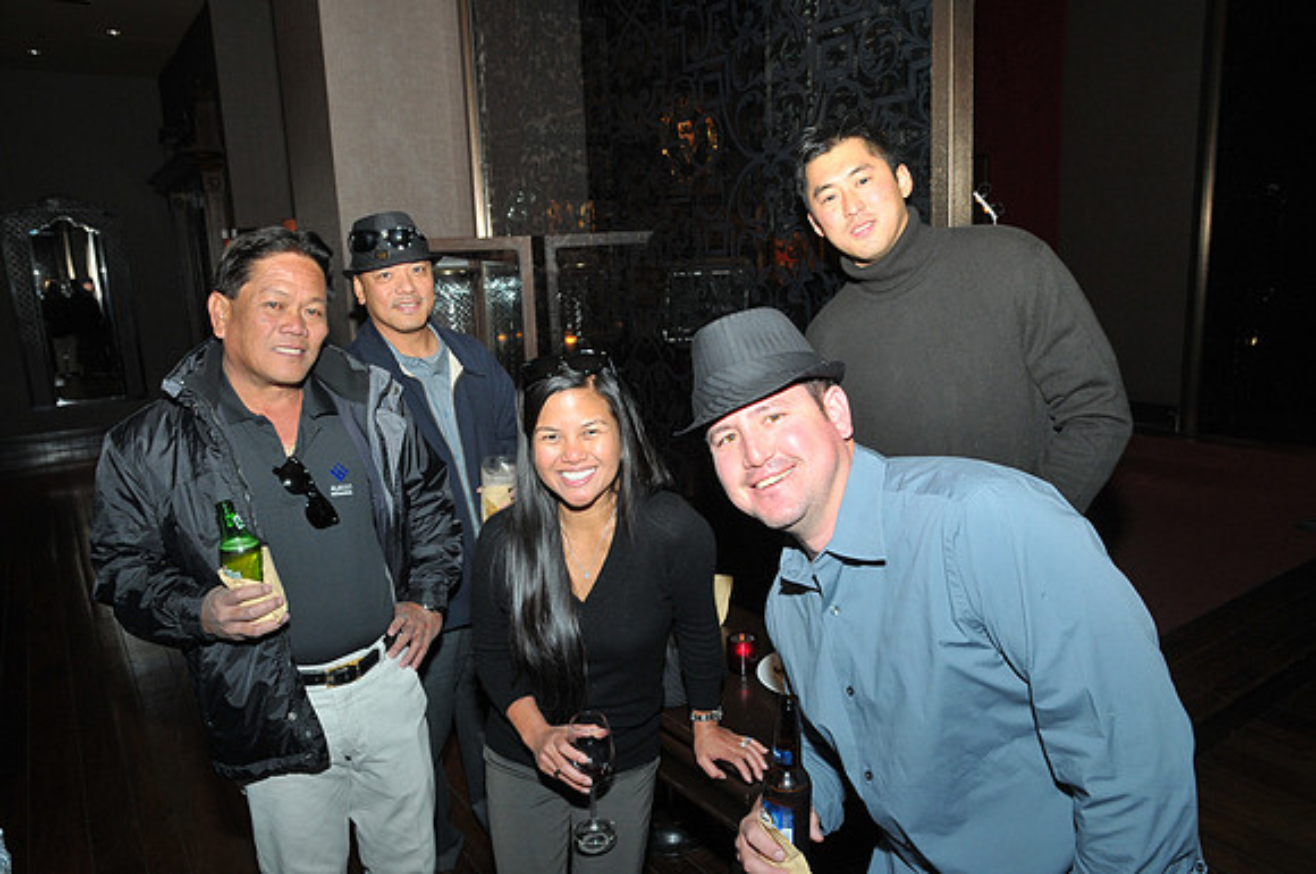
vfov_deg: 53.0
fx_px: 876
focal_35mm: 24
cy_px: 437
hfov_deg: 73.8
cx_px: 658
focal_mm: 16
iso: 500
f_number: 5.6
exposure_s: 1/50
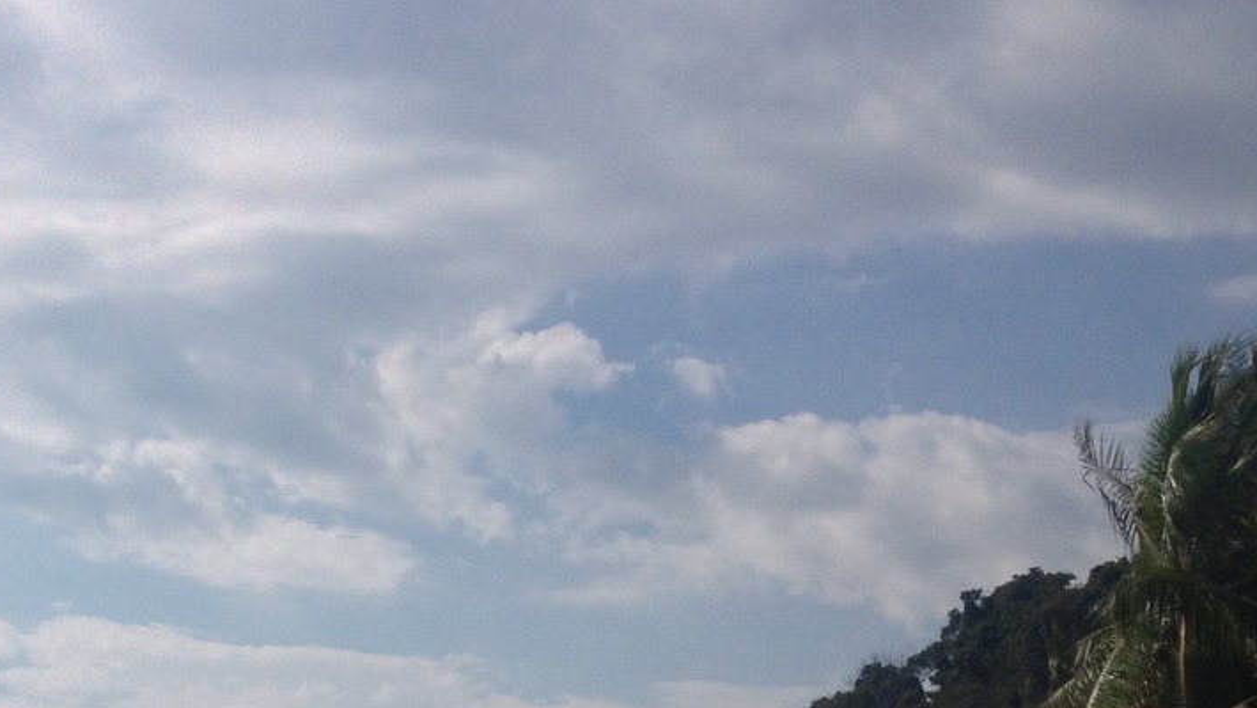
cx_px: 236
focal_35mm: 86
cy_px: 979
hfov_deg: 24.3
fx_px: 2867
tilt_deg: +1.0
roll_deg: -0.4
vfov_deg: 13.4
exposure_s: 1/5525
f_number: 2.4
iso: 50
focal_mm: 4.28
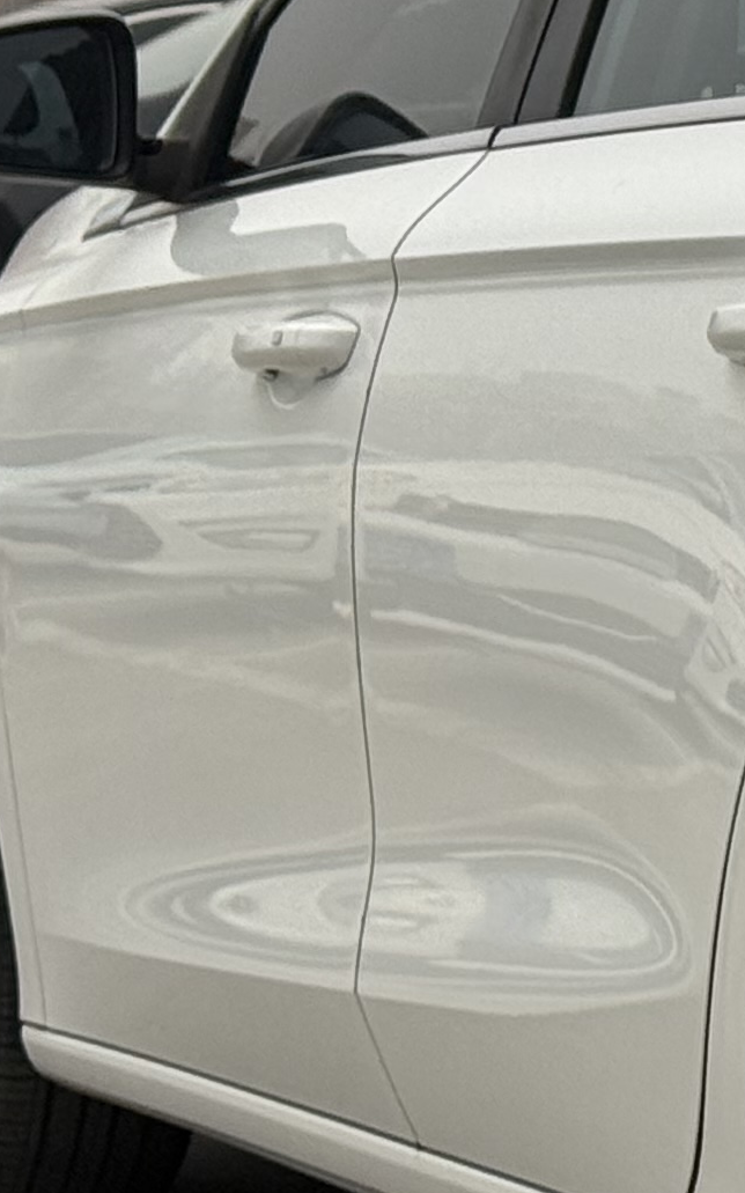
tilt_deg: -5.2
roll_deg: -0.7
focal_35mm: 199
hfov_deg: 6.3
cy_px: 663
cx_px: 1873
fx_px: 6467
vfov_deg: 10.5
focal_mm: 6.76
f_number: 1.78
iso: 80
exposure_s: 1/458
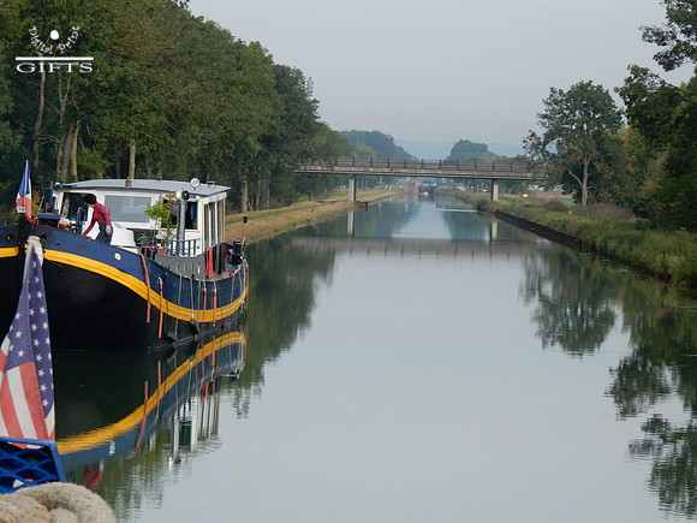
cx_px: 348
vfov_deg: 9.1
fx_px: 3302
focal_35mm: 164
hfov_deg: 12.0
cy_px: 262
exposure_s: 1/250
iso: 125
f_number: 6
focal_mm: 29.2
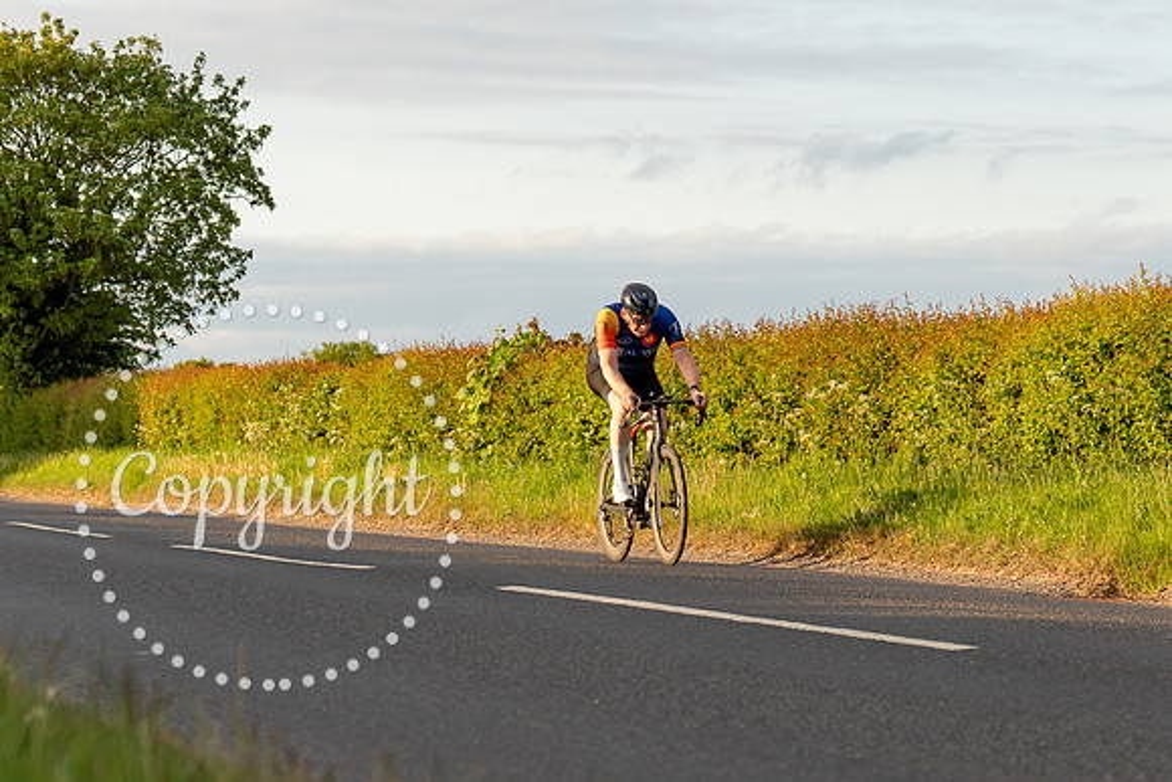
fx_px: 3986
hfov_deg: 16.7
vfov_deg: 11.2
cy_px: 471
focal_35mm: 122
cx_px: 642
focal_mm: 70
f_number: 4
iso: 400
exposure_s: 1/1000
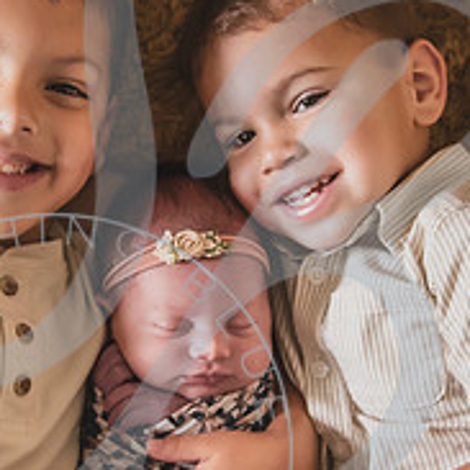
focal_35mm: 76
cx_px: 192
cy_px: 250
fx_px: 1167
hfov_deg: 22.7
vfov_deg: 22.8
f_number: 2.8
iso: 1250
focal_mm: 24
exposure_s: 1/250
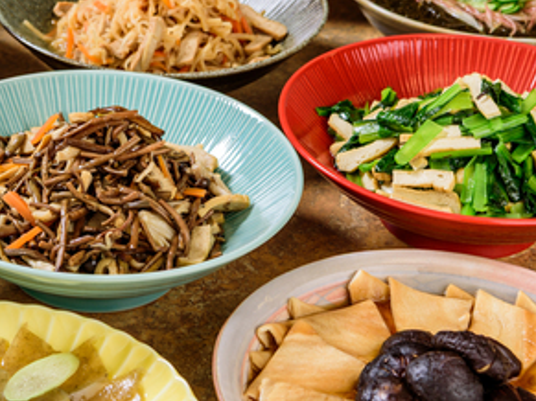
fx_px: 1656
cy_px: 178
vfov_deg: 13.8
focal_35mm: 107
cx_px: 156
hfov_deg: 18.3
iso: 100
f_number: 9
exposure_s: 1/125
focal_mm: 60
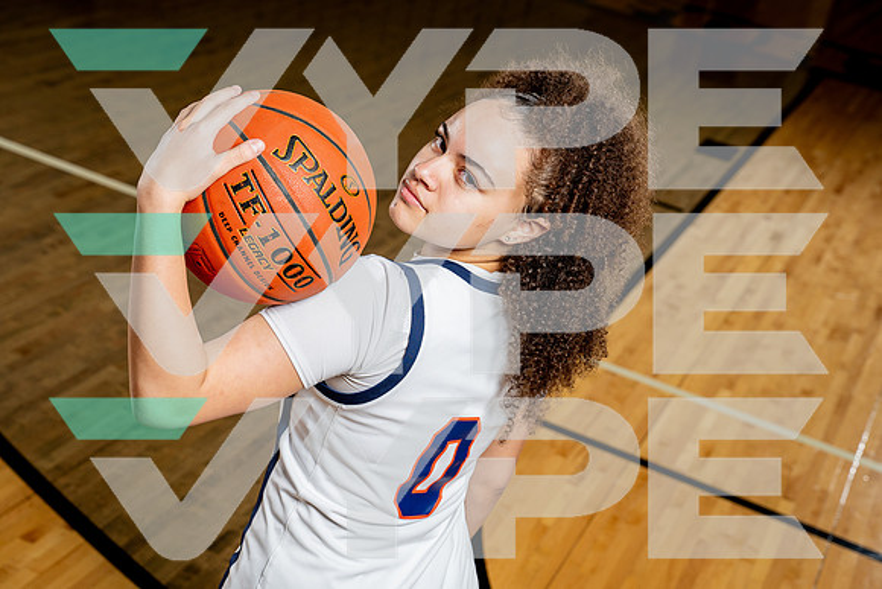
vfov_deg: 21.3
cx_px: 441
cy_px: 294
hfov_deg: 31.4
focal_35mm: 64
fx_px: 1568
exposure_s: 1/250
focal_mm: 64
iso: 400
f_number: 5.6
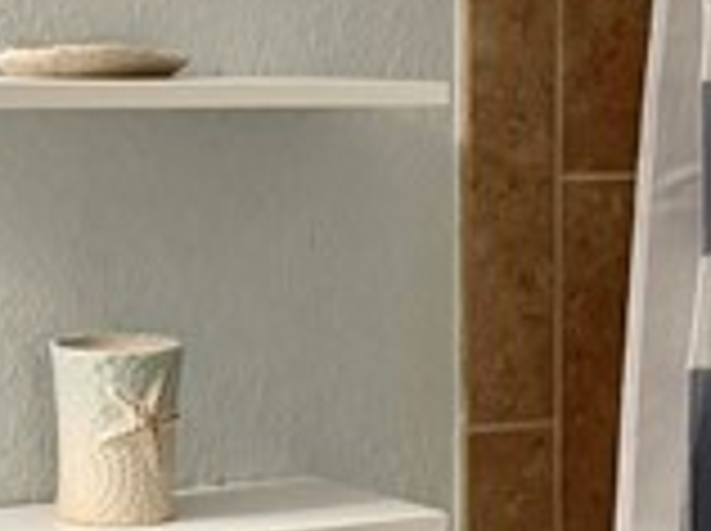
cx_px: 450
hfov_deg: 12.7
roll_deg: -0.2
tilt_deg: -4.9
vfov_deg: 9.5
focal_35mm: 156
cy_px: 362
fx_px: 3199
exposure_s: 1/120
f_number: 1.78
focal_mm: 6.76
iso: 160
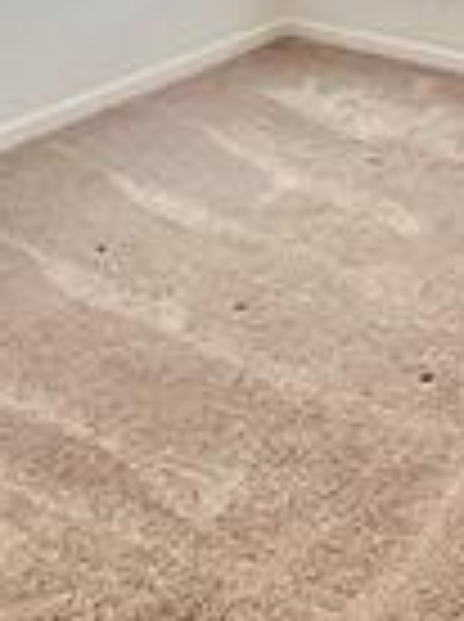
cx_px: 496
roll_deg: +0.5
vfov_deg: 26.4
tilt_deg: -4.8
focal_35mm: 61
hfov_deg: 22.7
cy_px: -212
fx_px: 1094
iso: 160
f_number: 2.2
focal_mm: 2.22
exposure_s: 1/120
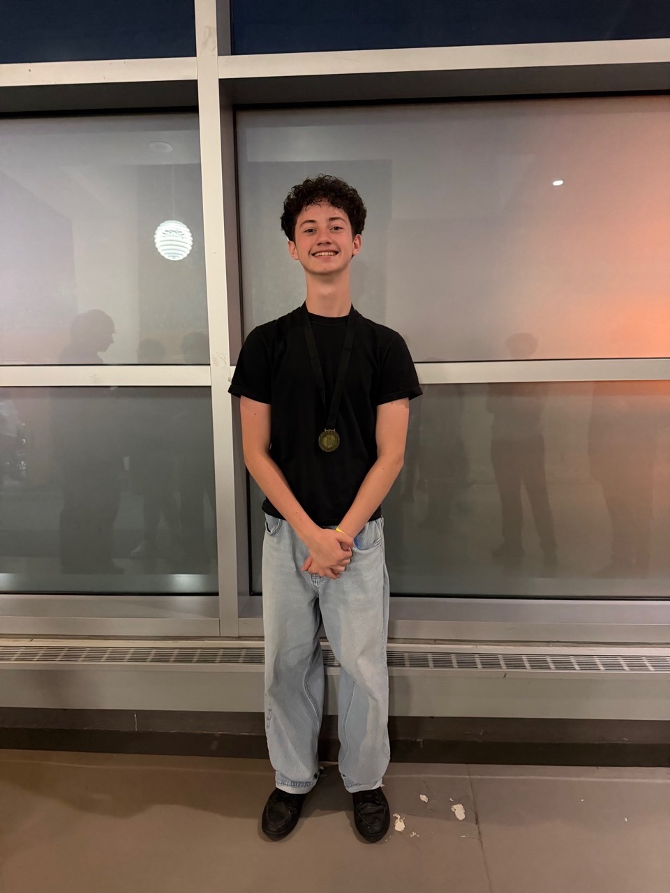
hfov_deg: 56.8
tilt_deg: -14.3
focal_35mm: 24
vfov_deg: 71.6
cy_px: 446
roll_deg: +1.4
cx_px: 335
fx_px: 619
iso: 1000
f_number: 1.78
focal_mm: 6.76
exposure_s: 1/30
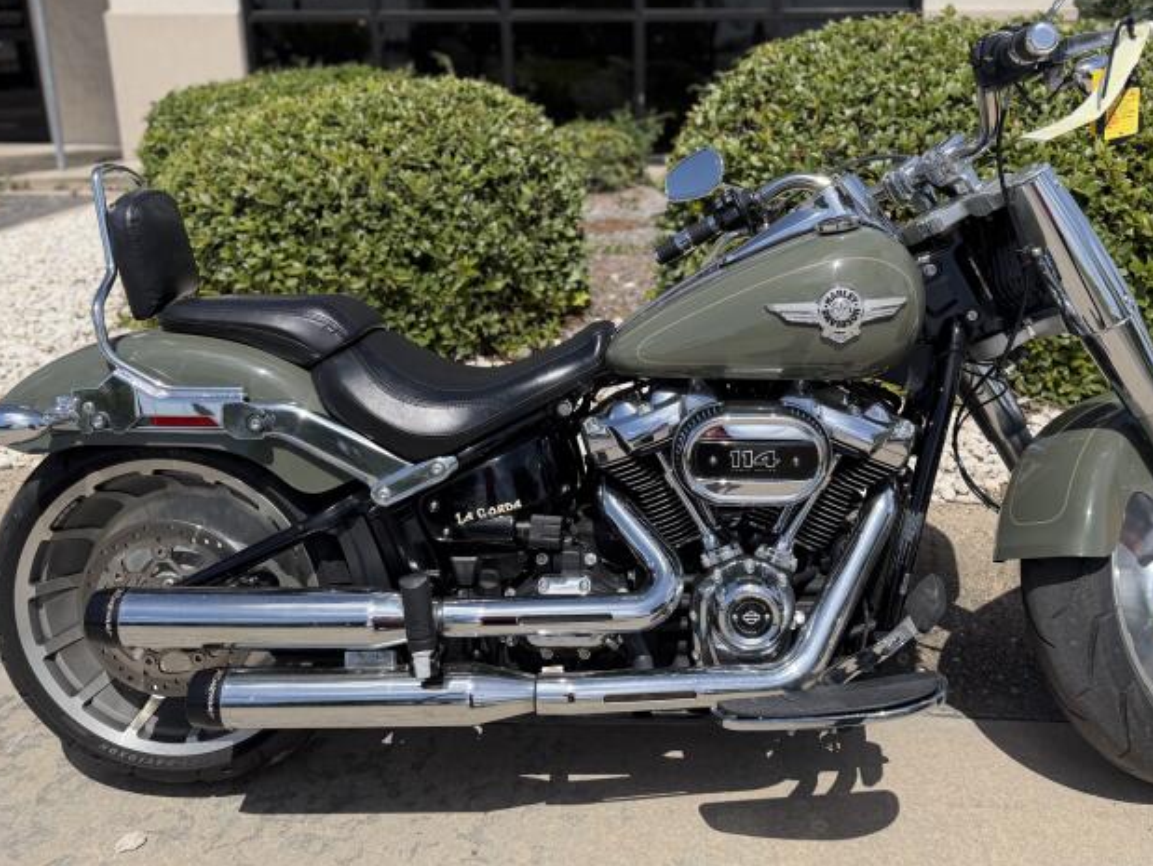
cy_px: 387
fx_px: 1033
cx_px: 635
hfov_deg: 58.2
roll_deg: +0.5
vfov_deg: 45.4
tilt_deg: -18.2
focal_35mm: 31
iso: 80
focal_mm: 6.76
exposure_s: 1/4975
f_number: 1.78
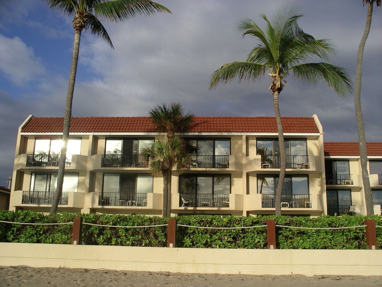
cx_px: 191
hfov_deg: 50.1
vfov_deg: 38.7
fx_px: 408
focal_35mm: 37
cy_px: 144
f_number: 5.6
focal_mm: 7.8
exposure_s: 1/346
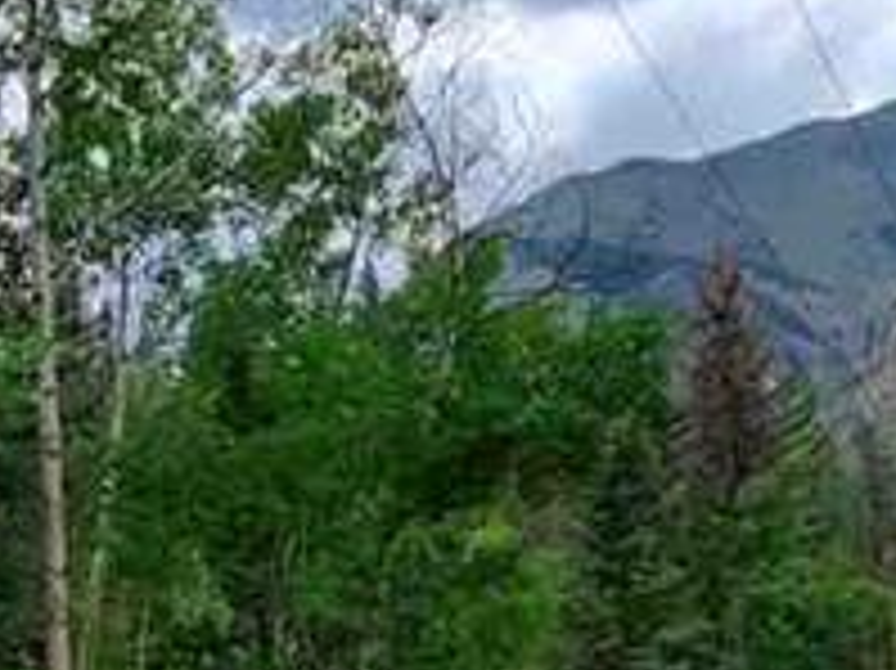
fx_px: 1733
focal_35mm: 67
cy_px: 526
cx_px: 234
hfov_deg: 28.6
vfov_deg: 21.7
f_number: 2.2
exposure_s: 1/773
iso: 50
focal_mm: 1.8
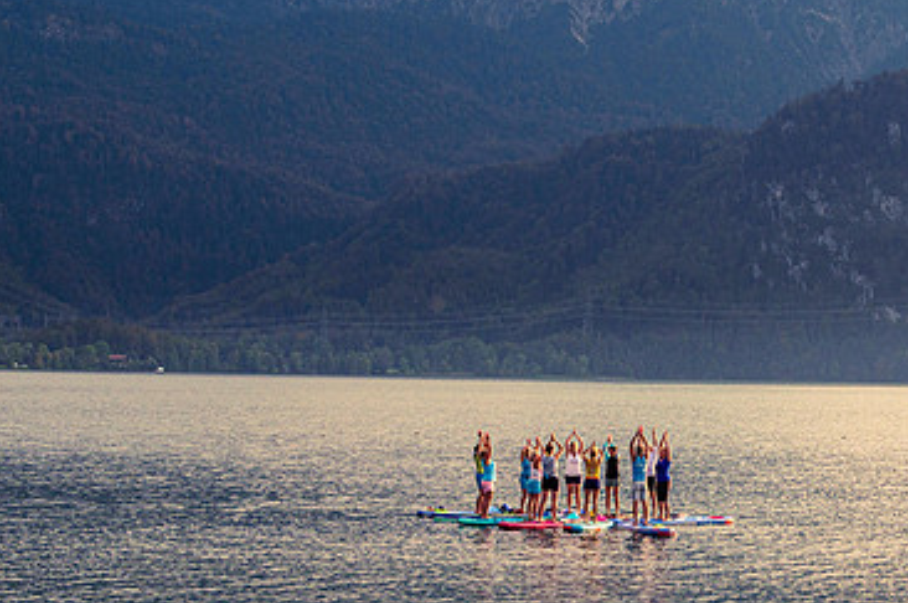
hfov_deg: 17.2
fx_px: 2997
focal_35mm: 119
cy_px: 166
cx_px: 628
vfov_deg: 11.5
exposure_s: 1/1250
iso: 640
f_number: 8
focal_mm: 75
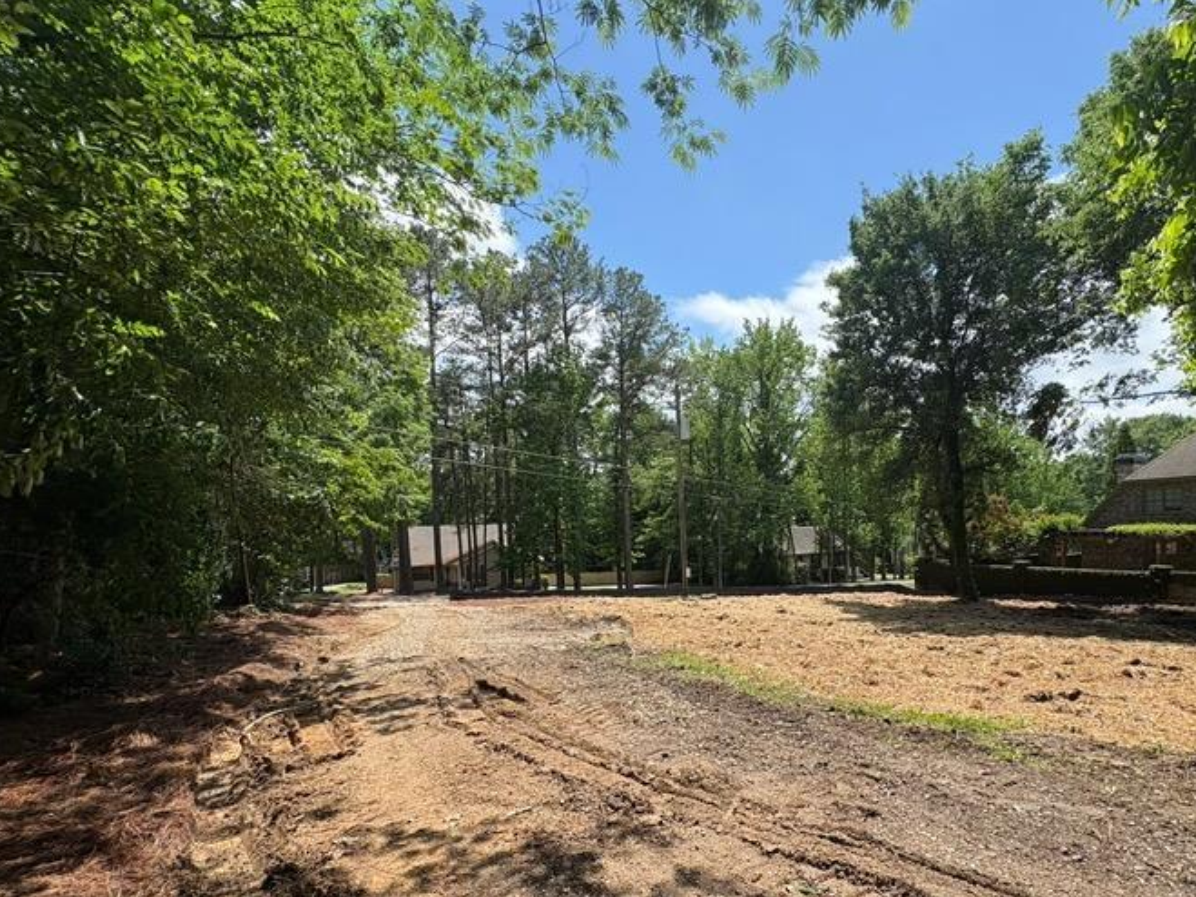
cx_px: 719
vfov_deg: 73.8
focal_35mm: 17
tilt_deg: -0.8
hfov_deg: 89.9
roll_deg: +2.1
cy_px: 543
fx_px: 587
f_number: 2.2
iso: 50
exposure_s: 1/1034
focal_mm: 2.22
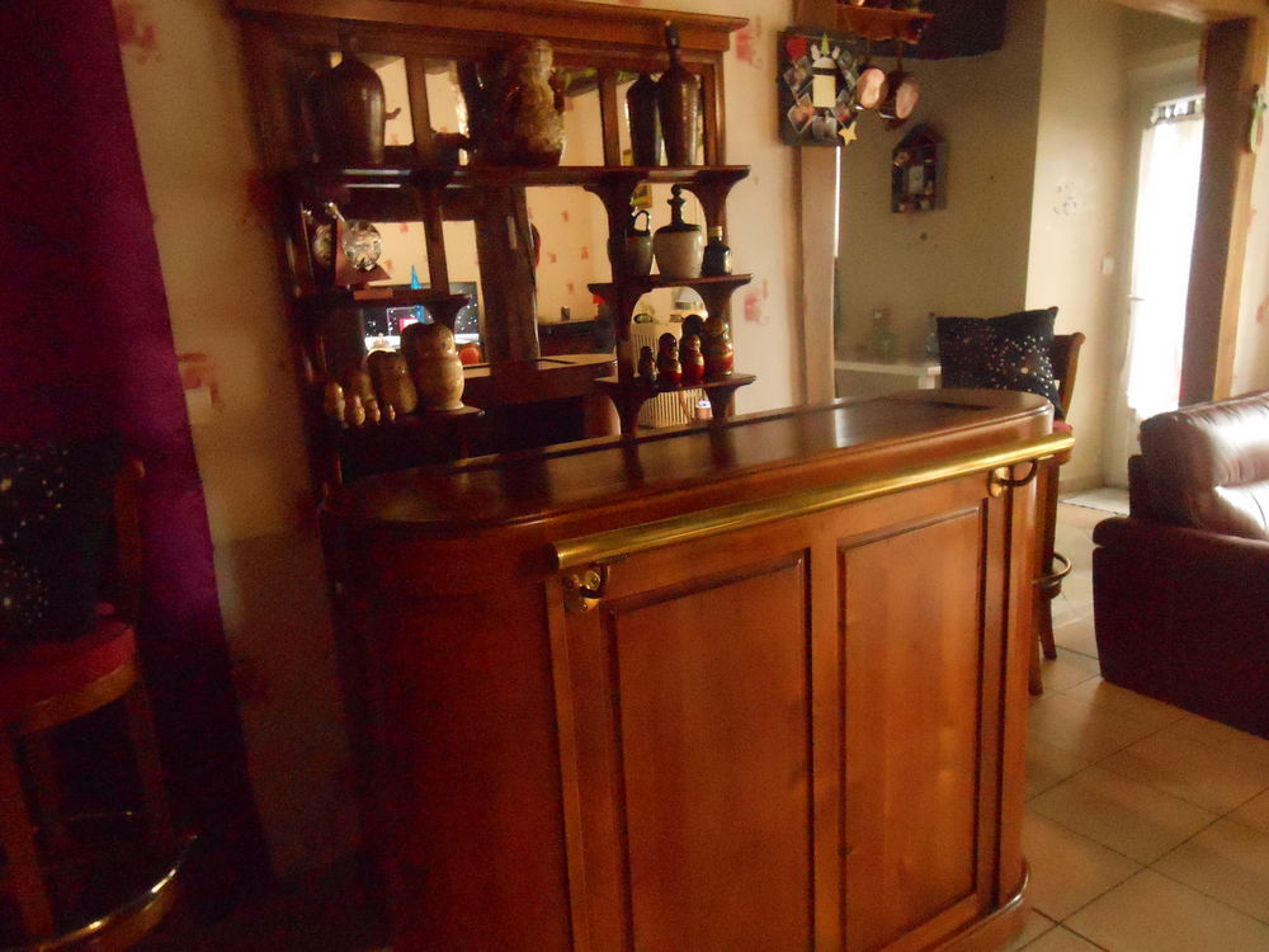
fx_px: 916
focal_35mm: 25
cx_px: 634
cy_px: 476
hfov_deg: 69.4
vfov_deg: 54.9
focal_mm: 4.5
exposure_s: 1/25
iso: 1600
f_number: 3.2
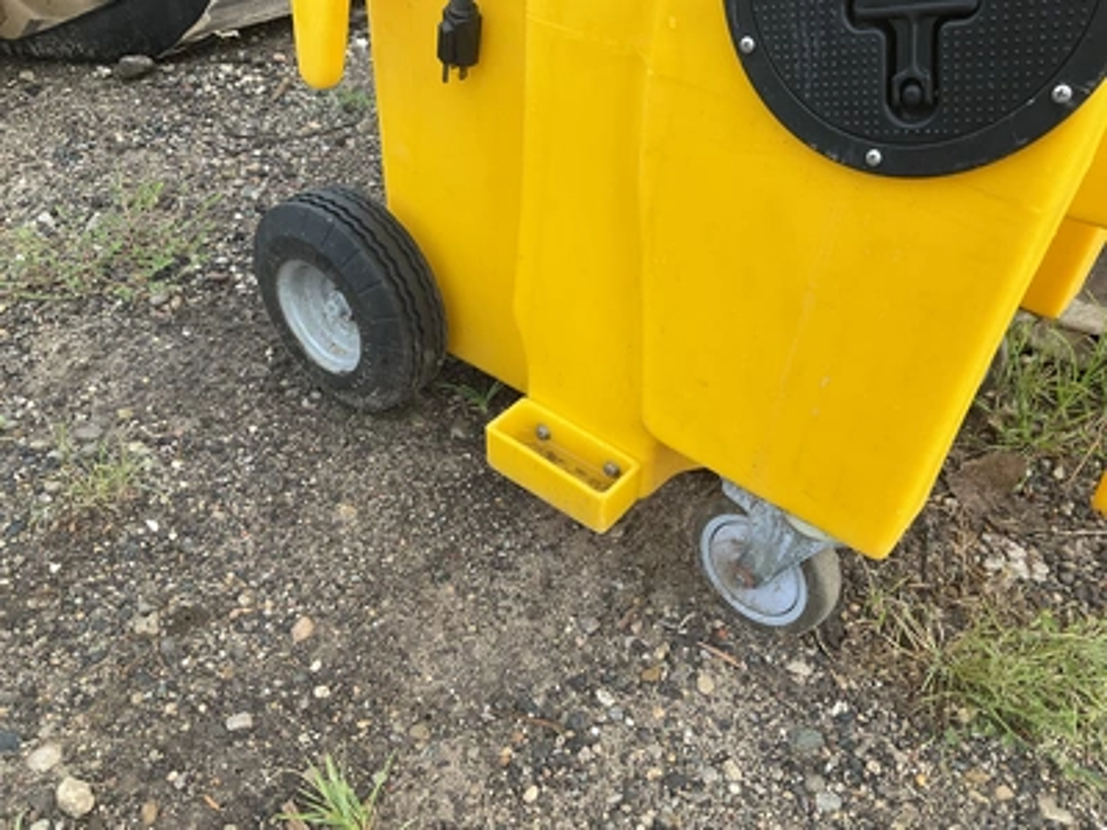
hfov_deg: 61.7
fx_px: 927
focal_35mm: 29
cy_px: 415
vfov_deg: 48.2
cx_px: 554
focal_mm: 3
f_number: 1.8
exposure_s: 1/122
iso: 40
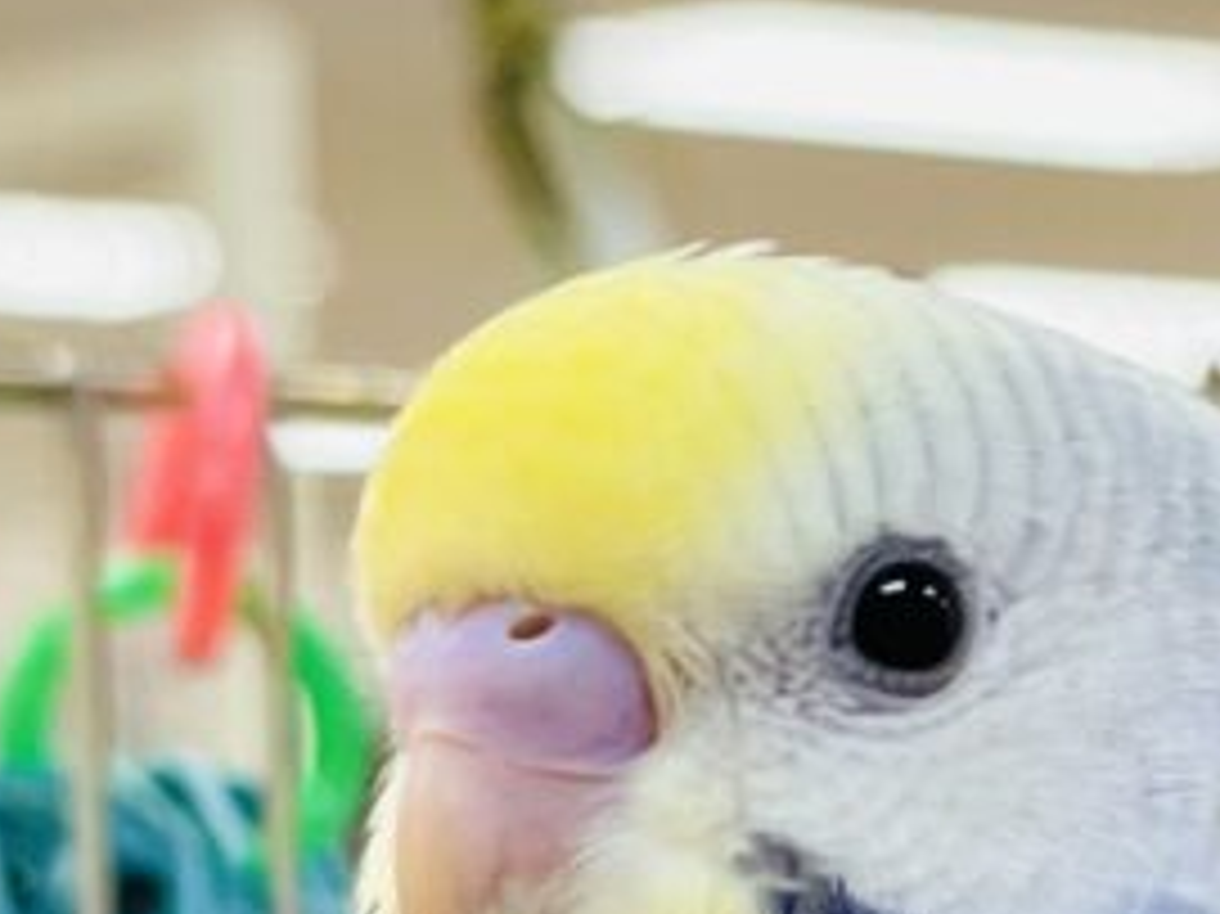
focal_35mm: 230
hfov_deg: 8.5
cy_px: 1387
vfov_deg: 6.4
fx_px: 8102
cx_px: 1549
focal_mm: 6
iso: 100
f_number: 2
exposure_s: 1/99
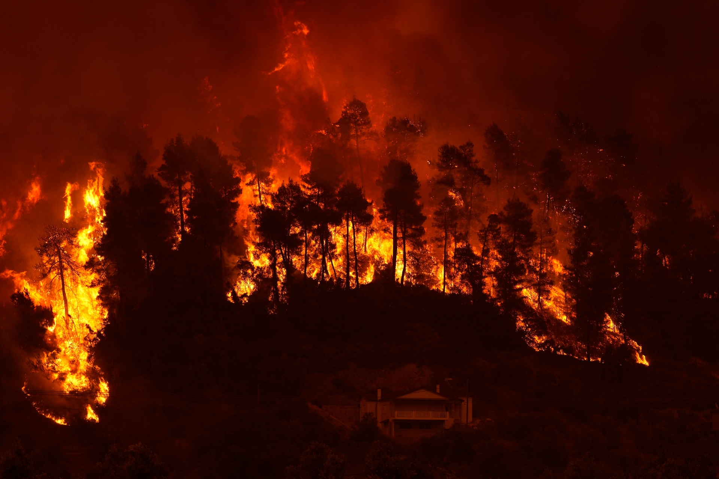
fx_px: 2756
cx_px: 360
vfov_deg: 9.9
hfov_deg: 14.9
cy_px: 240
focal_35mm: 138
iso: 400
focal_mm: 92
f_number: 3.5
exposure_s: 1/400
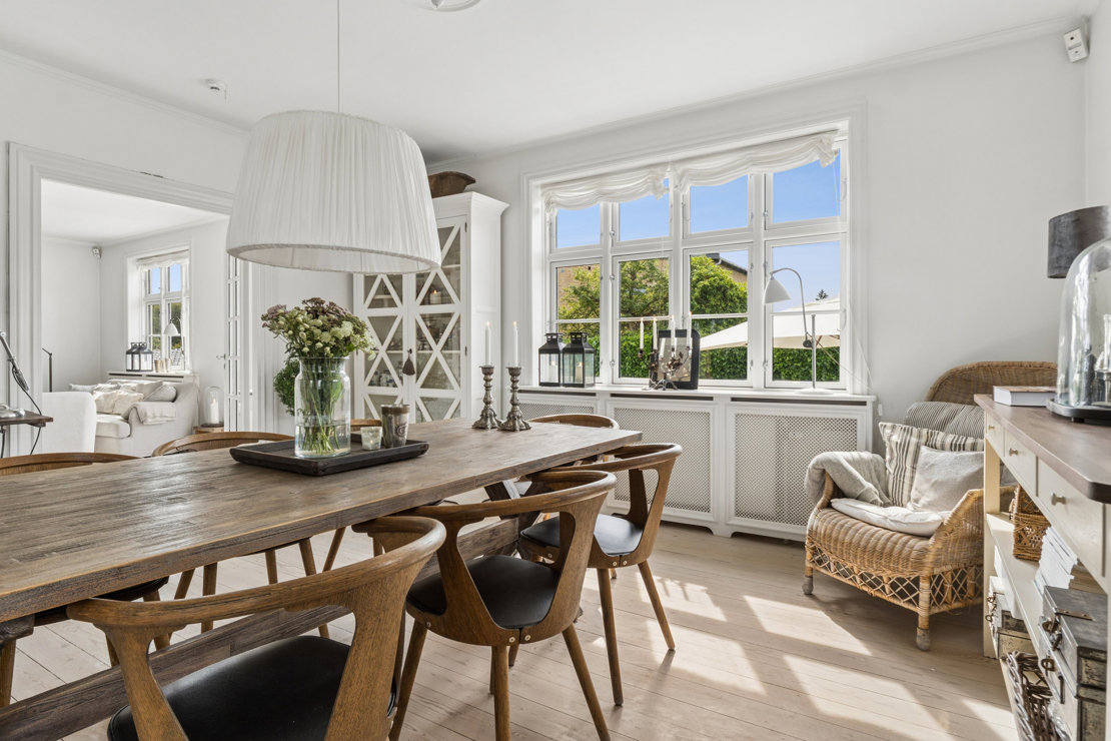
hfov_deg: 83.3
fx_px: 625
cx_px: 556
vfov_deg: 61.3
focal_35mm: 20
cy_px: 370
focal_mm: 13.5
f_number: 8
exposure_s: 1/80
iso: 200
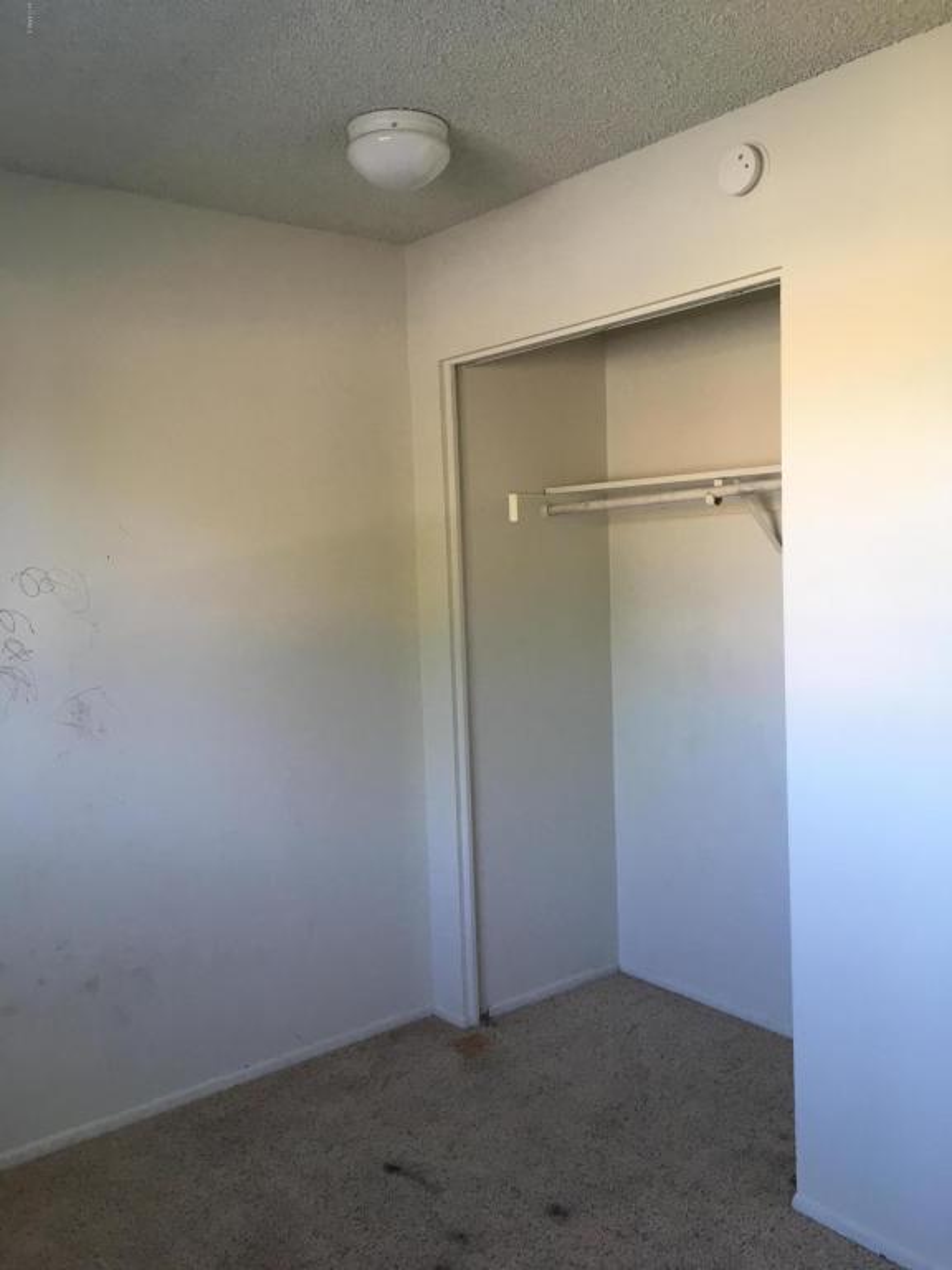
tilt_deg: -5.2
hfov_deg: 48.2
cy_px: 635
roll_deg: +1.9
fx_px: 1063
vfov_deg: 61.7
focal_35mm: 29
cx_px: 476
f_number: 2.2
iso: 32
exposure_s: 1/40
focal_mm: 4.15
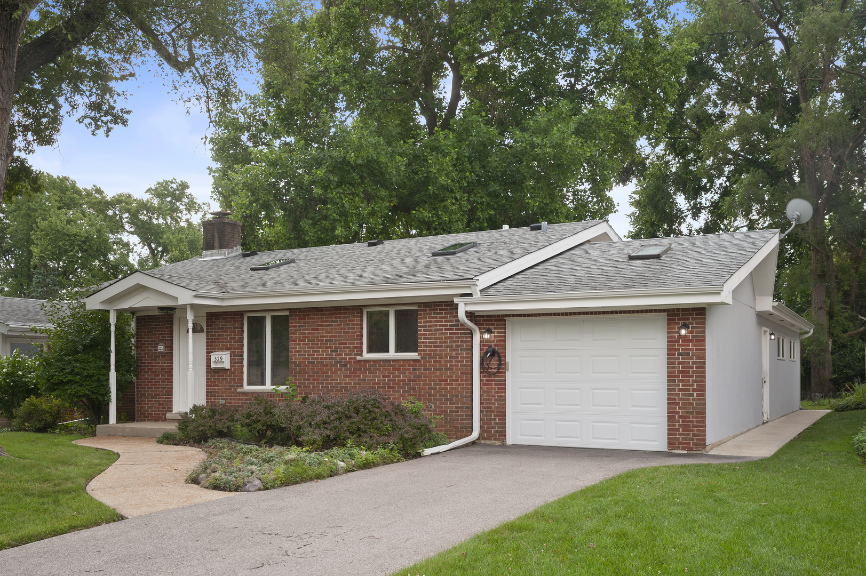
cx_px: 433
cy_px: 288
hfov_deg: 58.7
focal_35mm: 32
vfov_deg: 41.1
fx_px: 769
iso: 400
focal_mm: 32
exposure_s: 1/320
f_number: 8
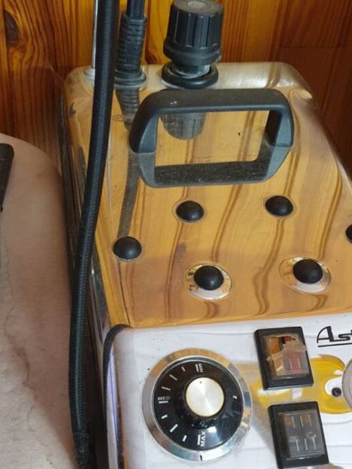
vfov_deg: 38.2
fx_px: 678
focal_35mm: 50
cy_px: 247
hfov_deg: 29.1
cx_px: 150
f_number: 1.5
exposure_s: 1/13
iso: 250
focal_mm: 4.3
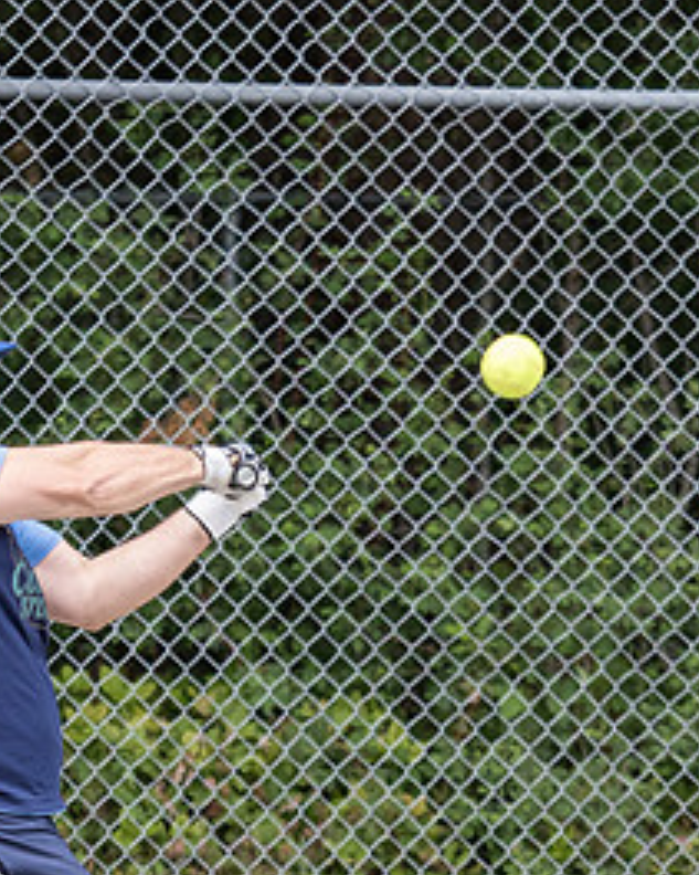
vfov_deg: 3.9
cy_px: 704
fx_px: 12756
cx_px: 222
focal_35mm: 493
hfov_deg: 3.1
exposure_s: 1/1600
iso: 640
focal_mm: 115
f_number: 2.8
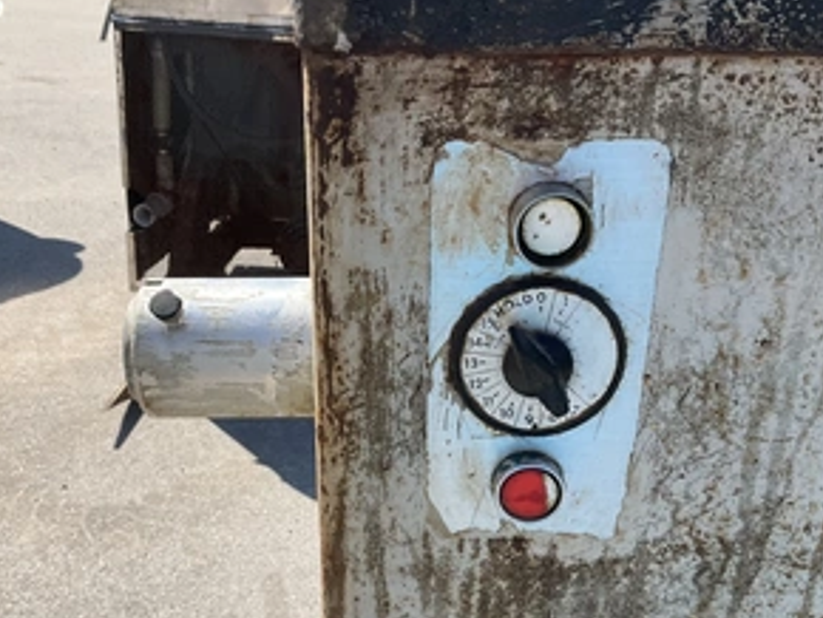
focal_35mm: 40
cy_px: 357
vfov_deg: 35.9
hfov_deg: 46.7
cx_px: 377
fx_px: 952
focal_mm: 3
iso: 25
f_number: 1.8
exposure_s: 1/1098
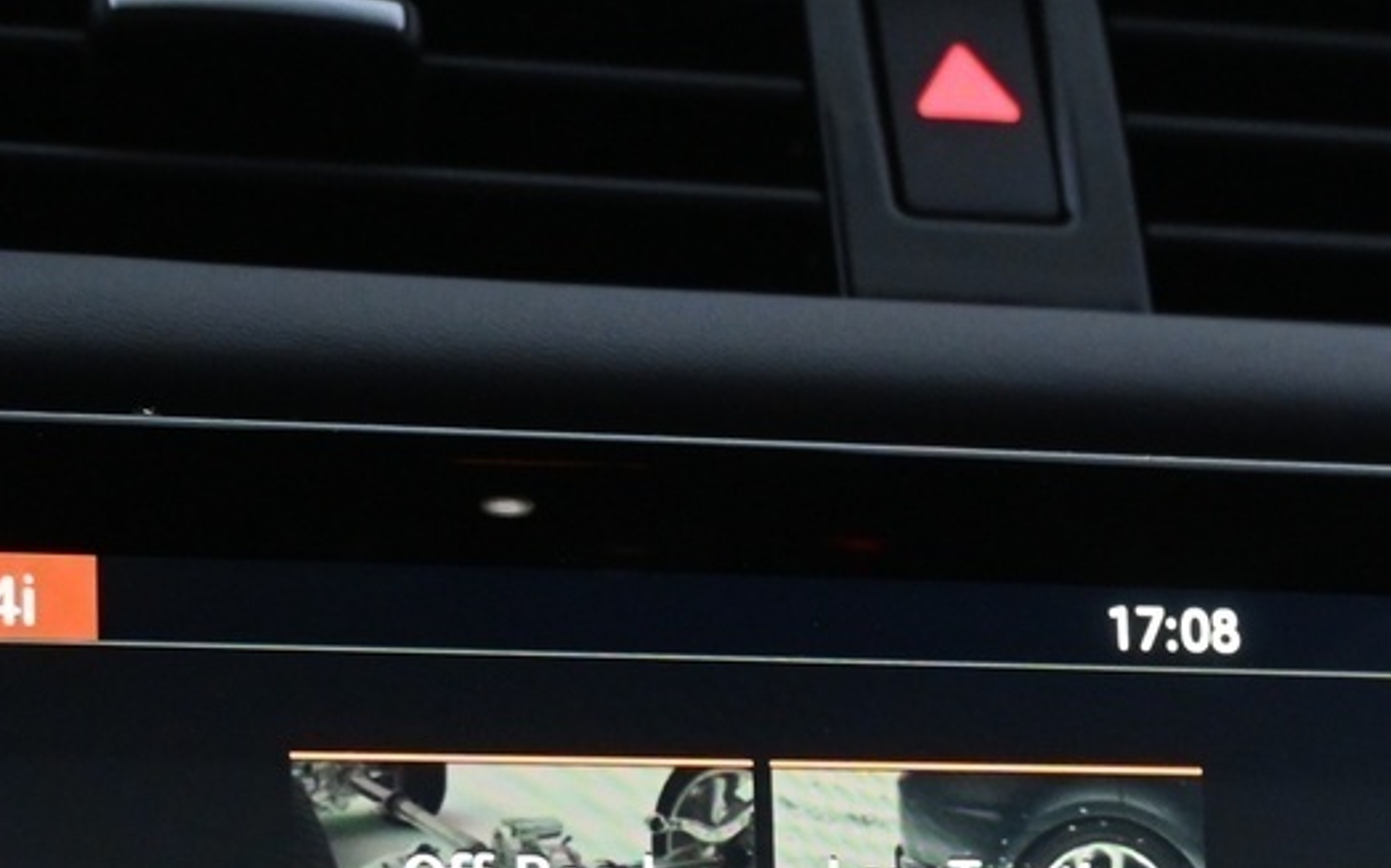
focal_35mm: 104
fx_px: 3941
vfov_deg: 12.1
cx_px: 1237
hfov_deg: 19.7
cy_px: 1210
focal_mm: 22
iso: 1800
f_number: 4
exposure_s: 1/40
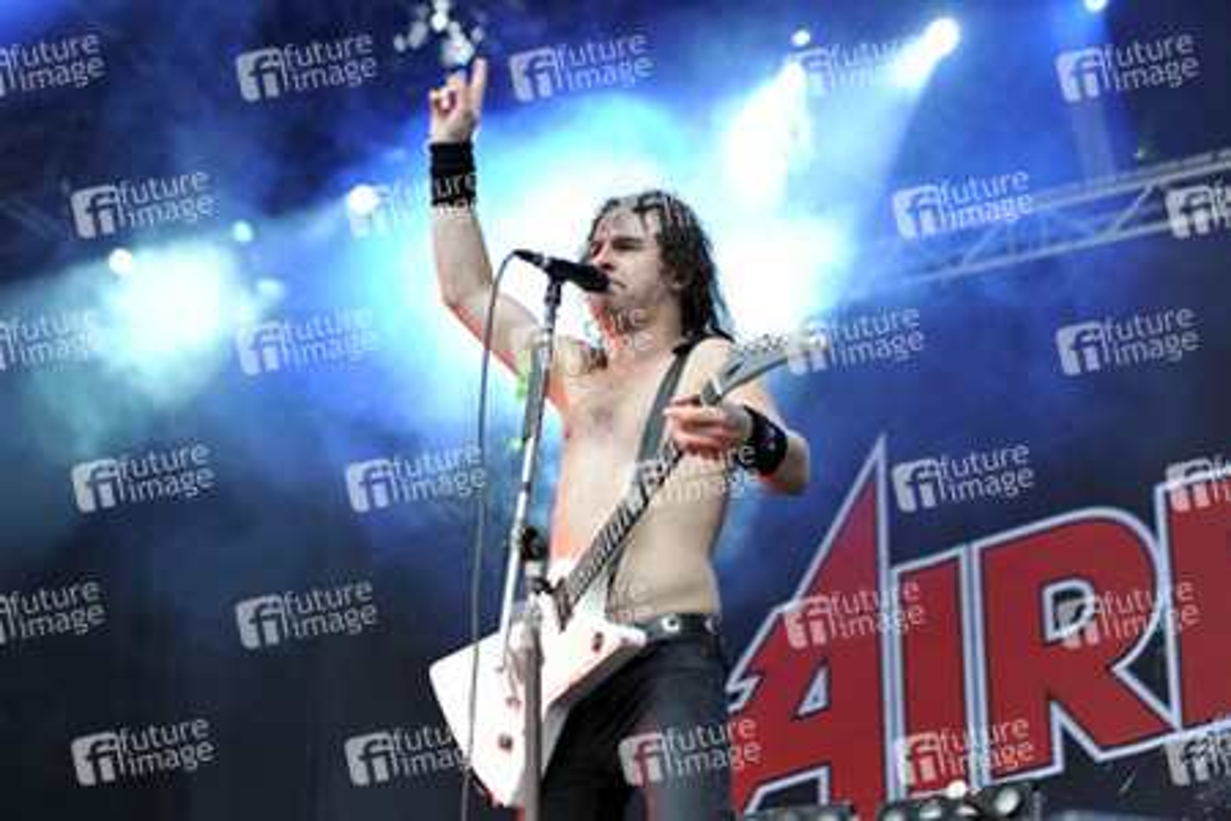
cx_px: 616
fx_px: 2804
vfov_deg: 16.7
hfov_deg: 24.8
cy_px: 410
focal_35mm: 82
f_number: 3.2
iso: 800
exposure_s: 1/200
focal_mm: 82
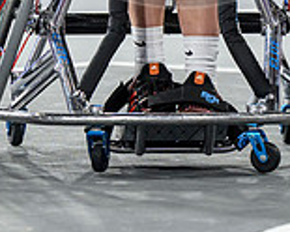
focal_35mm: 578
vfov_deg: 2.7
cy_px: -237
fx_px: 4961
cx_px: 170
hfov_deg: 3.3
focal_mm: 125
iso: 2500
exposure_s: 1/1250
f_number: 3.2
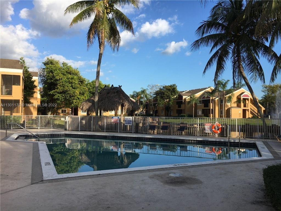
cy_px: 106
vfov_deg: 48.2
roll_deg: -1.0
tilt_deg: +3.1
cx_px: 140
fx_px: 235
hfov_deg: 61.7
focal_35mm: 29
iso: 25
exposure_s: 1/1148
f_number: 2.2
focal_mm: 4.15
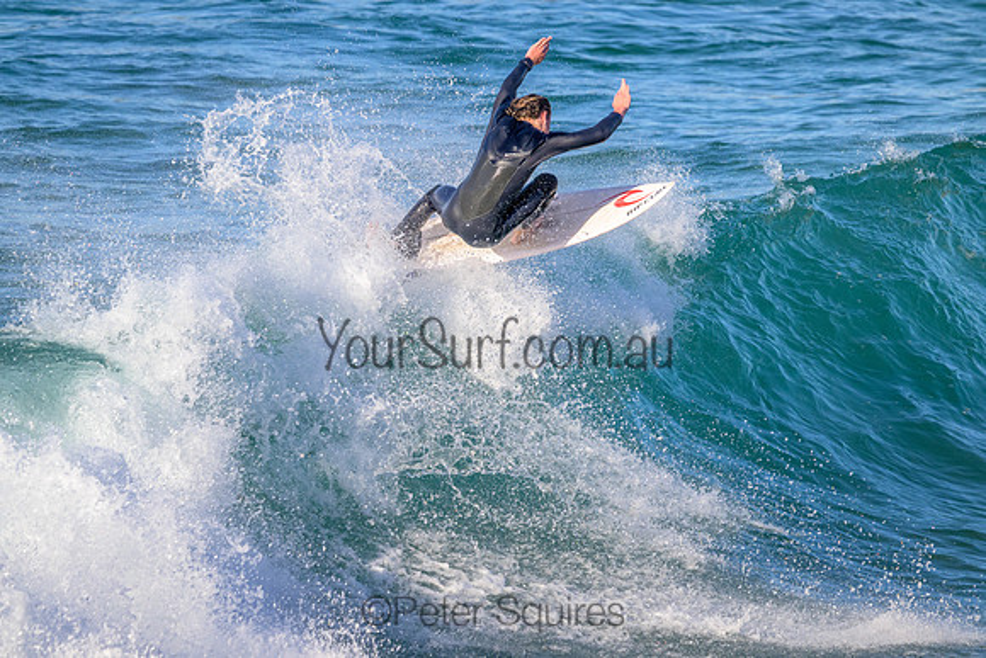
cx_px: 493
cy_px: 329
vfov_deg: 3.1
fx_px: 12327
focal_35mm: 450
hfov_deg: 4.6
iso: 1800
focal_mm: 450
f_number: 10
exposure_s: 1/2000
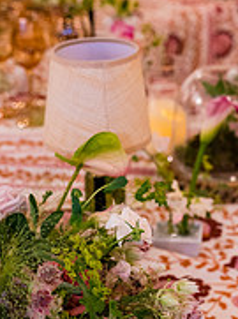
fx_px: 1058
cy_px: 220
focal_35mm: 115
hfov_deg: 12.8
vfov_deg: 17.1
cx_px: 51
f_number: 3.5
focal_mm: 48
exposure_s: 1/100
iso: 1000
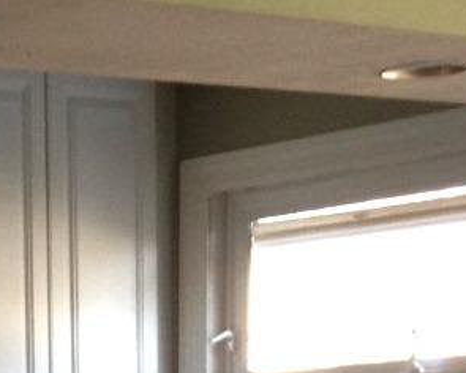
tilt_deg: -8.9
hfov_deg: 11.8
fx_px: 2165
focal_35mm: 157
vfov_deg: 9.2
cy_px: 751
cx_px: -194
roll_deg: +3.3
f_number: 2.4
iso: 125
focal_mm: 4.12
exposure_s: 1/20
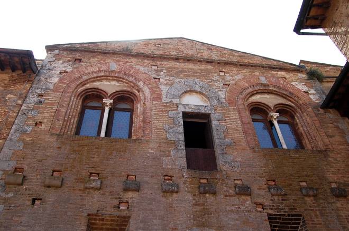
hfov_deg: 62.0
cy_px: 116
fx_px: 290
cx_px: 174
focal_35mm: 30
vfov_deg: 43.5
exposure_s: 1/200
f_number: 10
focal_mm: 20
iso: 400
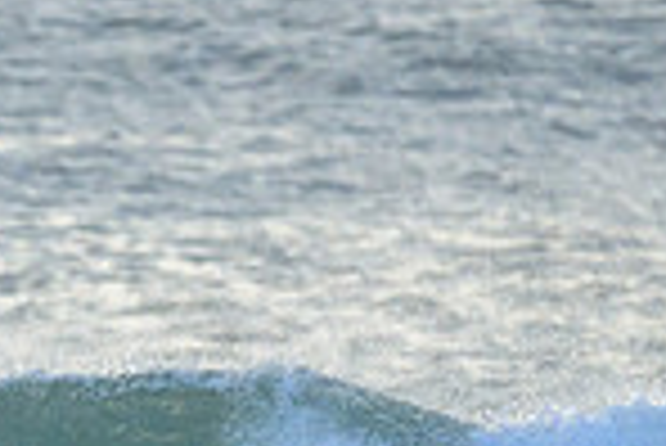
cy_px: 737
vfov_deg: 0.4
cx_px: -202
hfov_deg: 0.7
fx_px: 57887
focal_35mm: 3126
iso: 2000
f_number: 6.3
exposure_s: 1/2500
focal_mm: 800
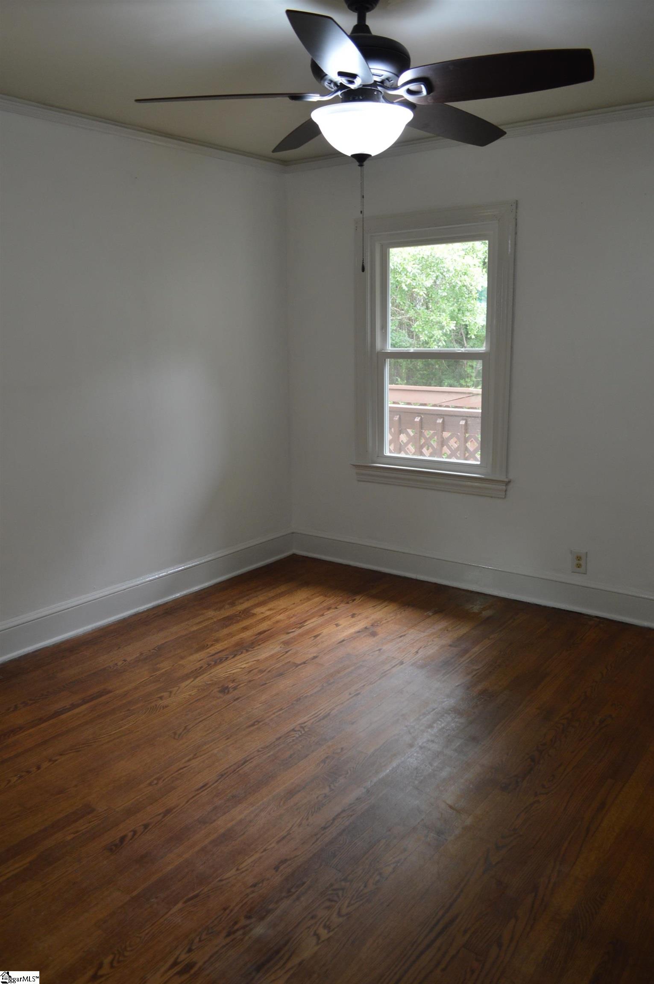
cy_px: 492
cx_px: 327
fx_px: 737
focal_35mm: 27
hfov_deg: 47.8
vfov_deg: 67.4
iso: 400
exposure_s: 1/60
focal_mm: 18
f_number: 4
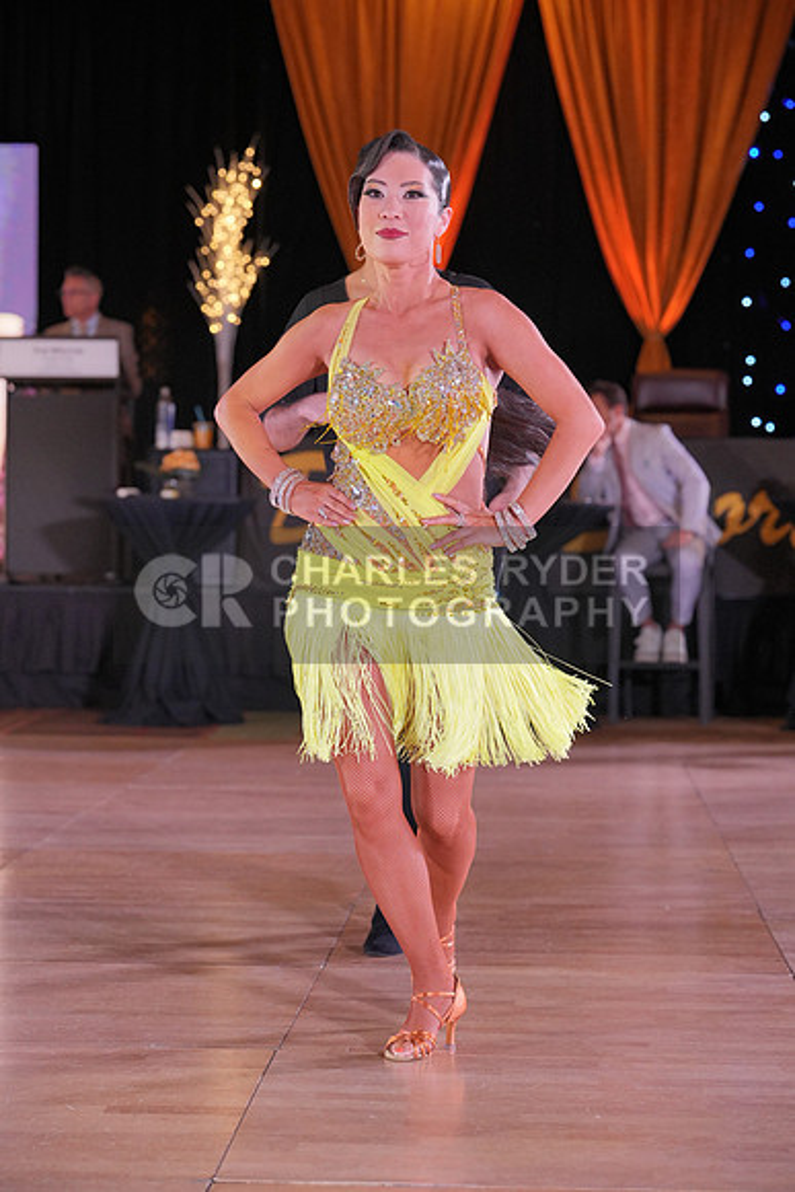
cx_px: 398
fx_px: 2781
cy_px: 596
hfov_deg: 16.3
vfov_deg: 24.2
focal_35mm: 84
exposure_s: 1/400
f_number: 4
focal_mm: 84
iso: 2500
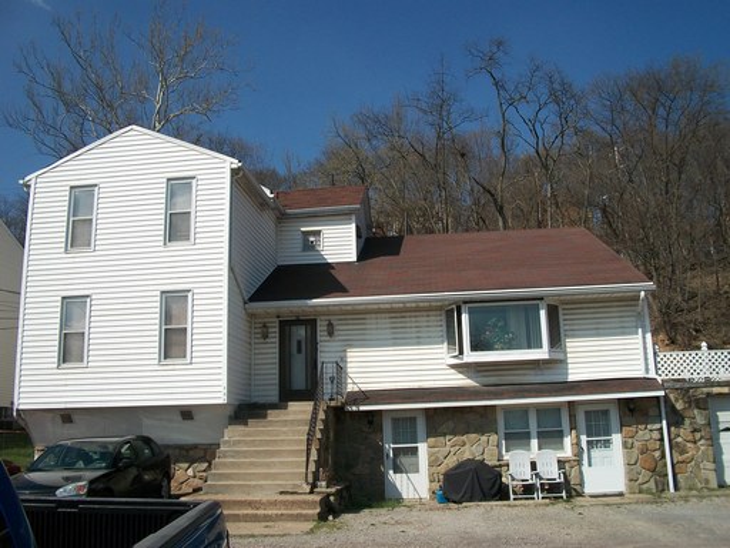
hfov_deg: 56.8
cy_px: 274
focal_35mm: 32
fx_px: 675
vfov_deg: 44.2
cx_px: 365
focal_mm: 5.7
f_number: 5.5
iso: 80
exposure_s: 1/640
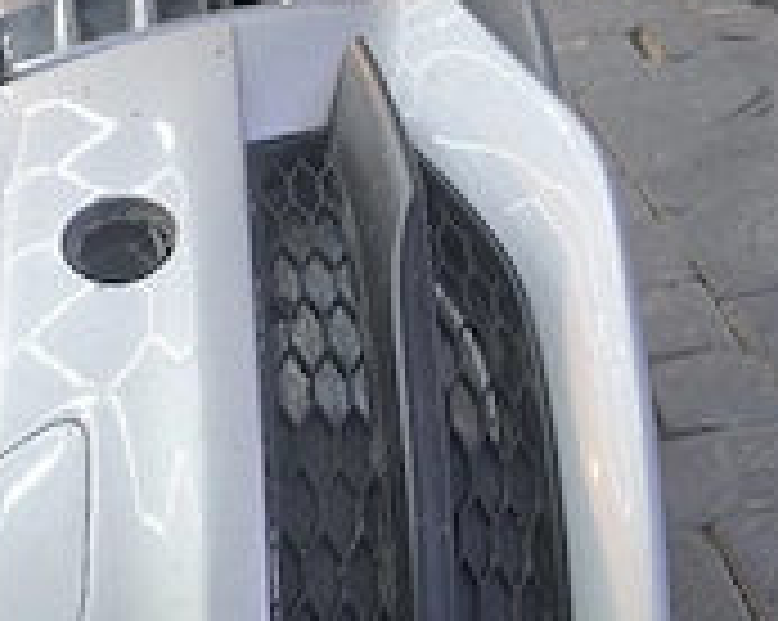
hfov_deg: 35.2
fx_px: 1196
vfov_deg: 25.2
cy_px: 801
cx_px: 189
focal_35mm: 52
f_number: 1.7
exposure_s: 1/101
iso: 100
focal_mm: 6.3
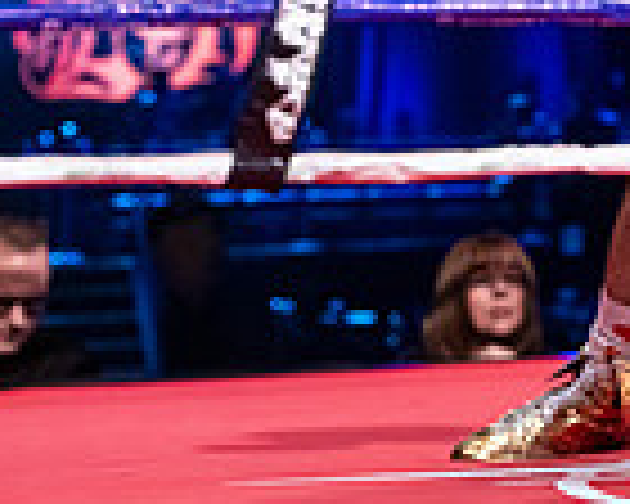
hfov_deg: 10.9
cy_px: -335
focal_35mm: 167
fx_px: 3114
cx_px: 1102
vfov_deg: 8.9
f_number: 2.8
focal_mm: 43
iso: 4000
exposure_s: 1/1000
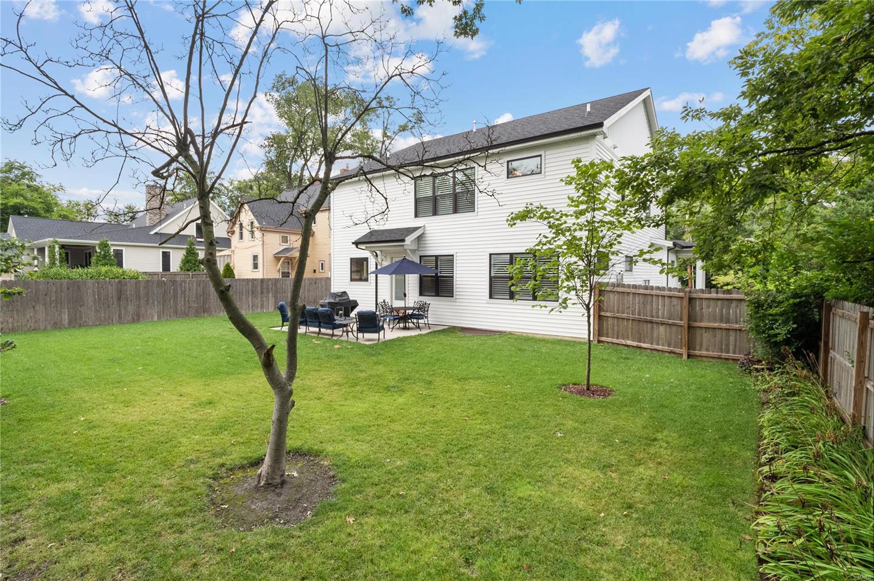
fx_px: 388
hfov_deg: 96.8
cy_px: 290
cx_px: 437
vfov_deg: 73.6
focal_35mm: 16
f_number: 8
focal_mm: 8
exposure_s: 1/400
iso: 400
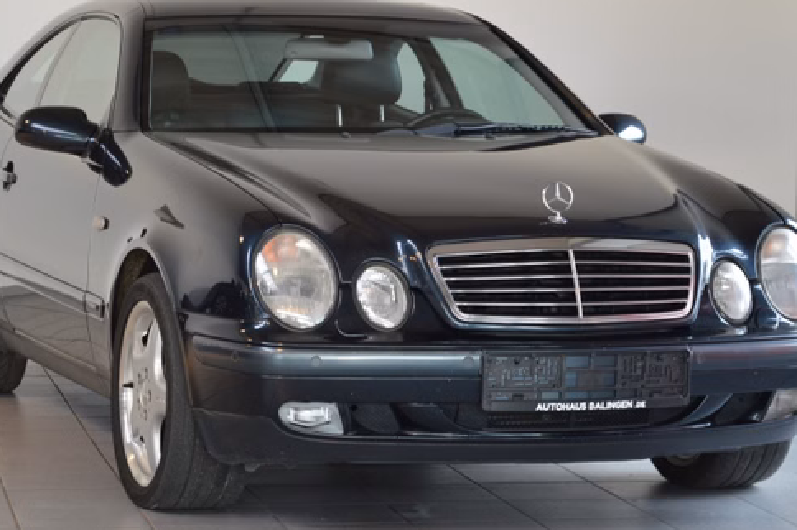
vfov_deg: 11.9
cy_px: 270
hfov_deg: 17.8
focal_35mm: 115
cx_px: 377
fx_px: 2544
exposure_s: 1/30
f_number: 5
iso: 450
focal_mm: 58
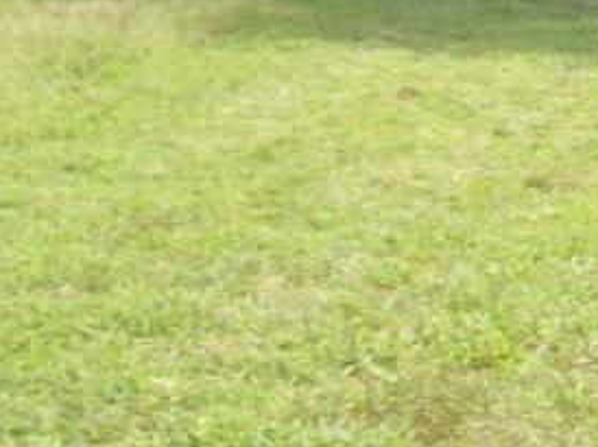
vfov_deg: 7.9
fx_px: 3228
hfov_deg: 9.7
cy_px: -39
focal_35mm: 187
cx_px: 1288
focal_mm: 7.1
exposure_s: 1/60
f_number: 9.9
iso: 80
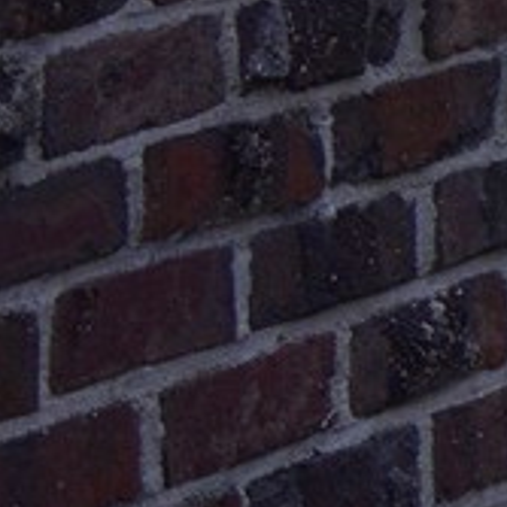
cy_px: -713
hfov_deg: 4.0
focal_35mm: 357
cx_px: 3033
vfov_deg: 4.8
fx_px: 5916
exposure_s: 1/125
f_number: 14
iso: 200
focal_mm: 35
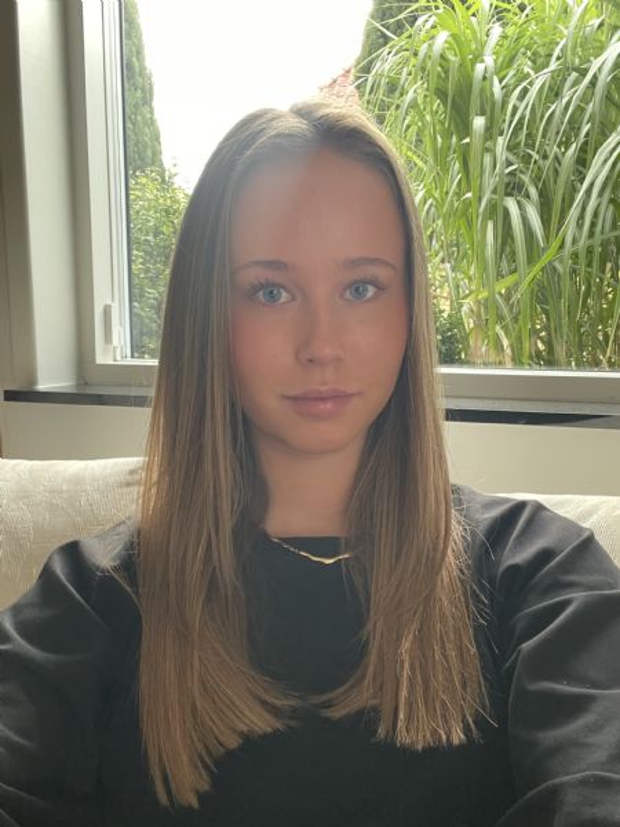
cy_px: 414
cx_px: 310
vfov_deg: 60.0
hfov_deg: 46.8
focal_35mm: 30
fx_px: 716
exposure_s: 1/33
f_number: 2.2
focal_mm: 2.71
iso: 250
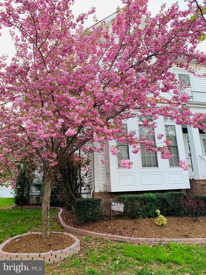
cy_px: 138
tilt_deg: +15.6
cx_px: 103
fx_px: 206
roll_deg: +2.6
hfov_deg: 53.1
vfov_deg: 67.3
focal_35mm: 26
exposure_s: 1/60
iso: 100
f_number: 1.8
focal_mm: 4.25
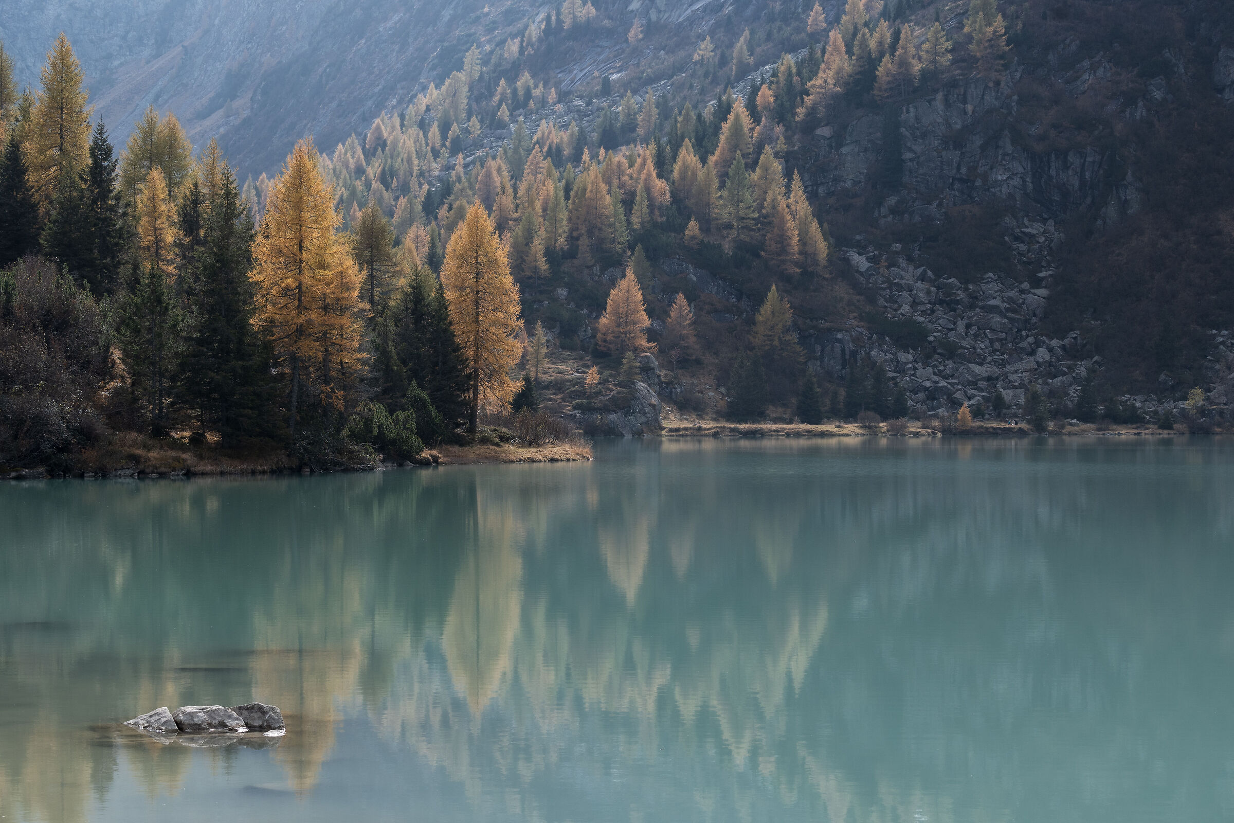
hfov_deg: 27.0
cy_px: 412
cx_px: 617
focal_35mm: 75
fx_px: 2571
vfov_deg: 18.2
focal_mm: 50
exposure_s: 1/320
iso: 125
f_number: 9
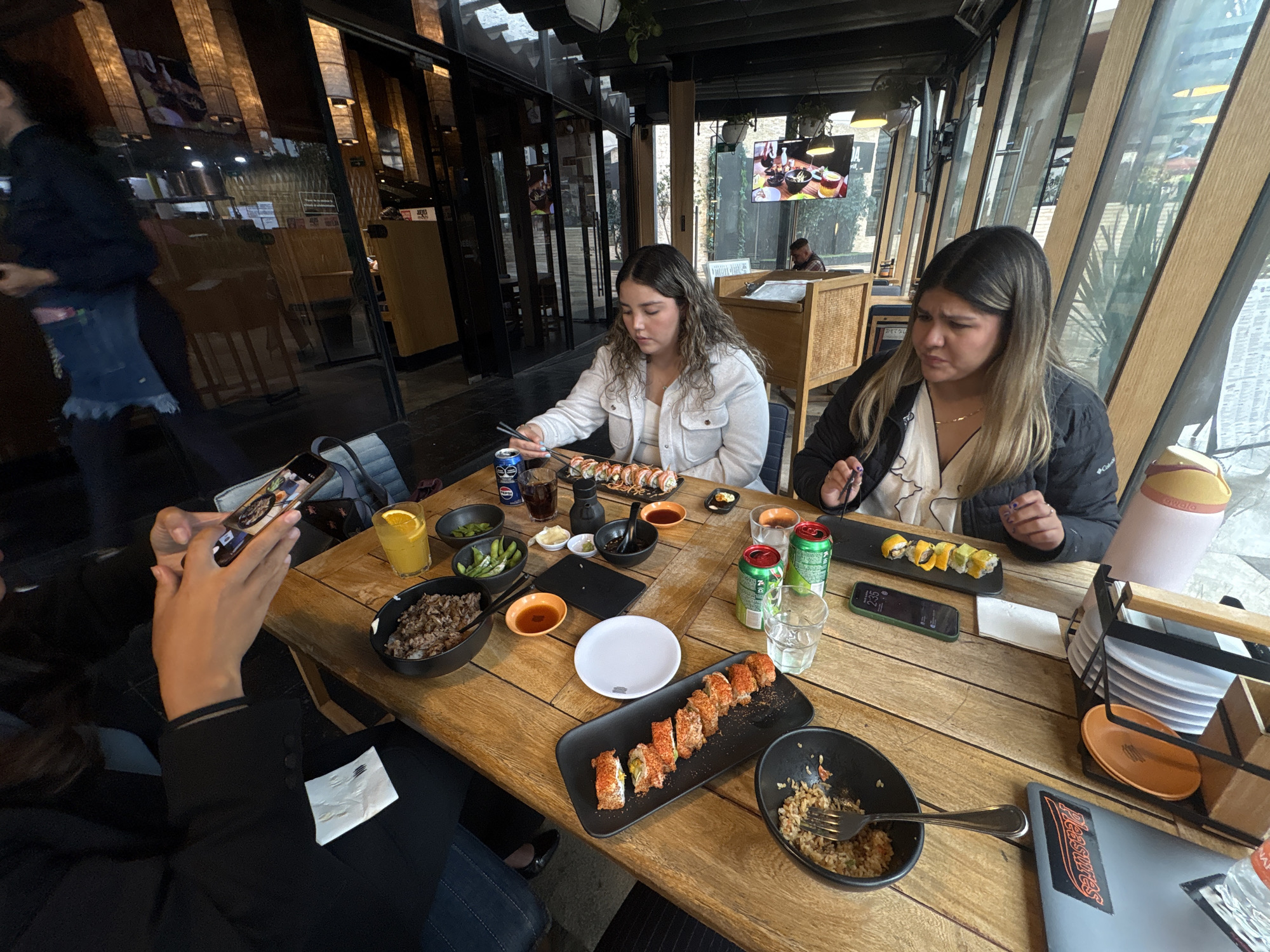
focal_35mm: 14
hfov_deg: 102.1
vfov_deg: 85.7
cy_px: 476
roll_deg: +2.2
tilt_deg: -25.9
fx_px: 514
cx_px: 635
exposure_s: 1/60
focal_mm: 2.22
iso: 160
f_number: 2.2
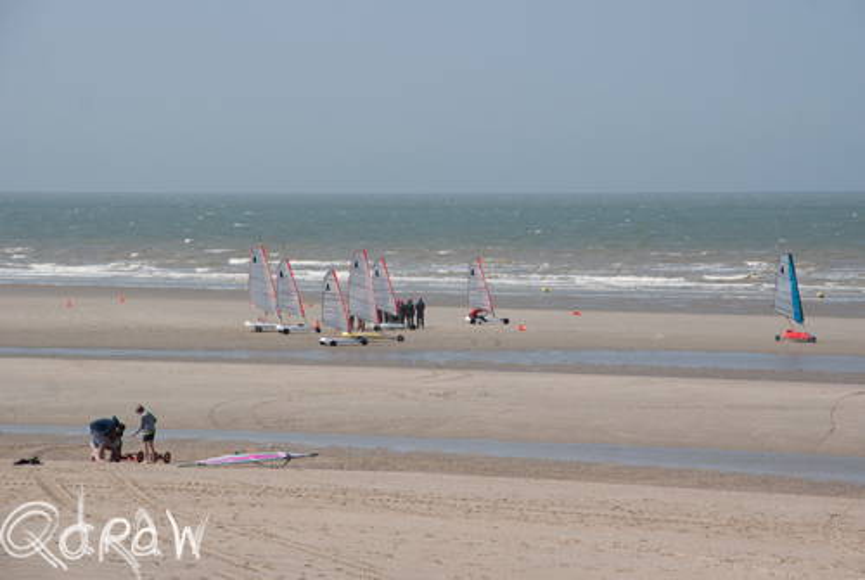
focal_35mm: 150
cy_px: 290
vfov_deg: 9.2
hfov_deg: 13.7
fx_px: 3609
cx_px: 432
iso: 100
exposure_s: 1/400
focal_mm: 100
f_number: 9
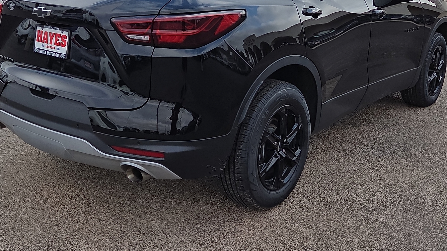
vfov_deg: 26.7
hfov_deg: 46.4
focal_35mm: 44
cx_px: 212
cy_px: 55
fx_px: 522
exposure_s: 1/2000
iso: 25
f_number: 1.8
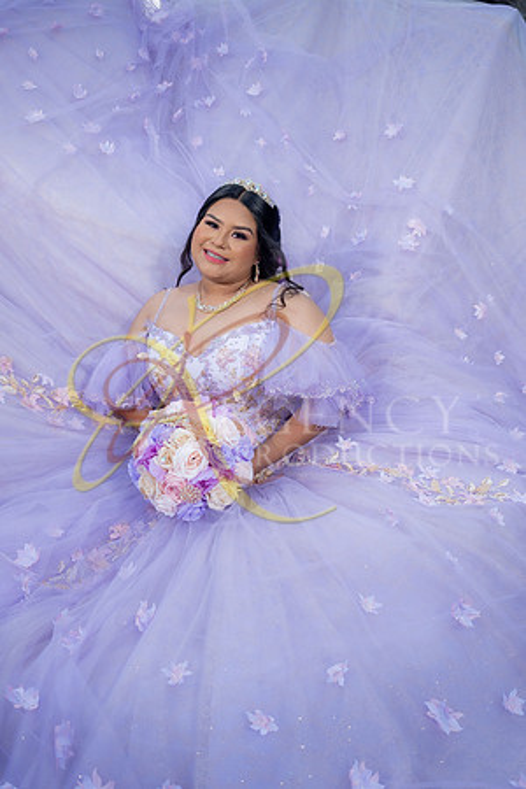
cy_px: 394
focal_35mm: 30
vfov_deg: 61.9
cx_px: 263
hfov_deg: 43.6
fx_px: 657
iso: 125
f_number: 2.8
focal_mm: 20
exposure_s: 1/800
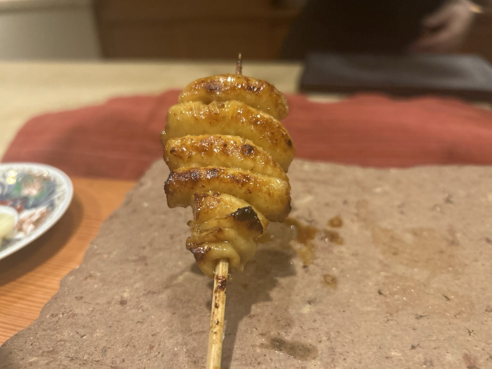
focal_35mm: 26
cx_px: 246
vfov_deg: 53.1
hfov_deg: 67.3
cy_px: 184
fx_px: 370
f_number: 1.5
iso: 400
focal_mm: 5.7
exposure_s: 1/50
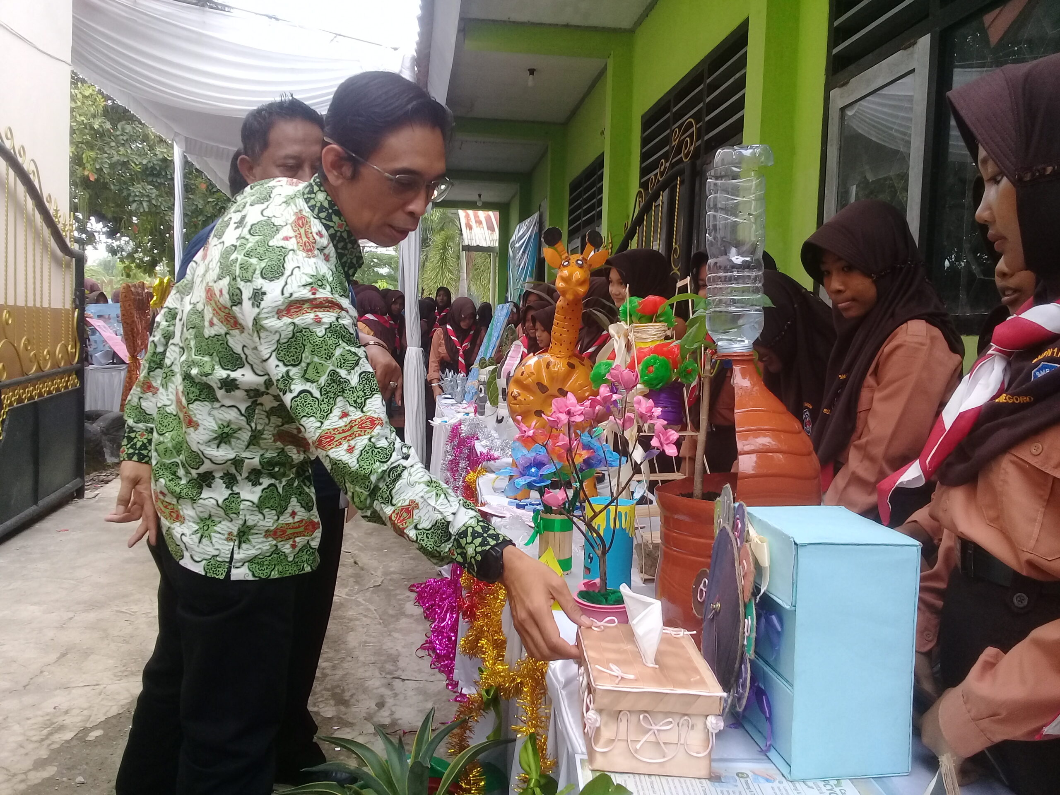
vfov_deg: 45.4
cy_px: 398
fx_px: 949
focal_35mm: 31
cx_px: 530
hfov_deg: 58.4
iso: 50
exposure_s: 1/135
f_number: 2.2
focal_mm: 3.3
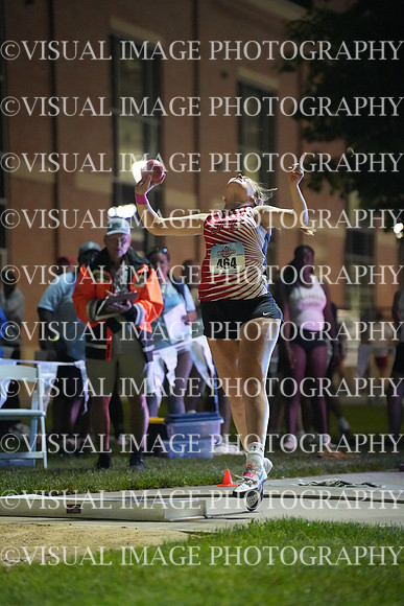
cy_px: 303
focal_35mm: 132
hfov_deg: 10.4
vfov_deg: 15.5
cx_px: 202
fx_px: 2221
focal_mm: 132
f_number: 2.8
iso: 16000
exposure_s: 1/1250
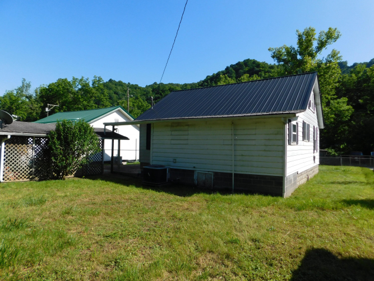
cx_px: 187
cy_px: 140
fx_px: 248
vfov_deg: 58.9
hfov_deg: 73.9
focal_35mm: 23
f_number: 6
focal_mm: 4
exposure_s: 1/400
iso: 125
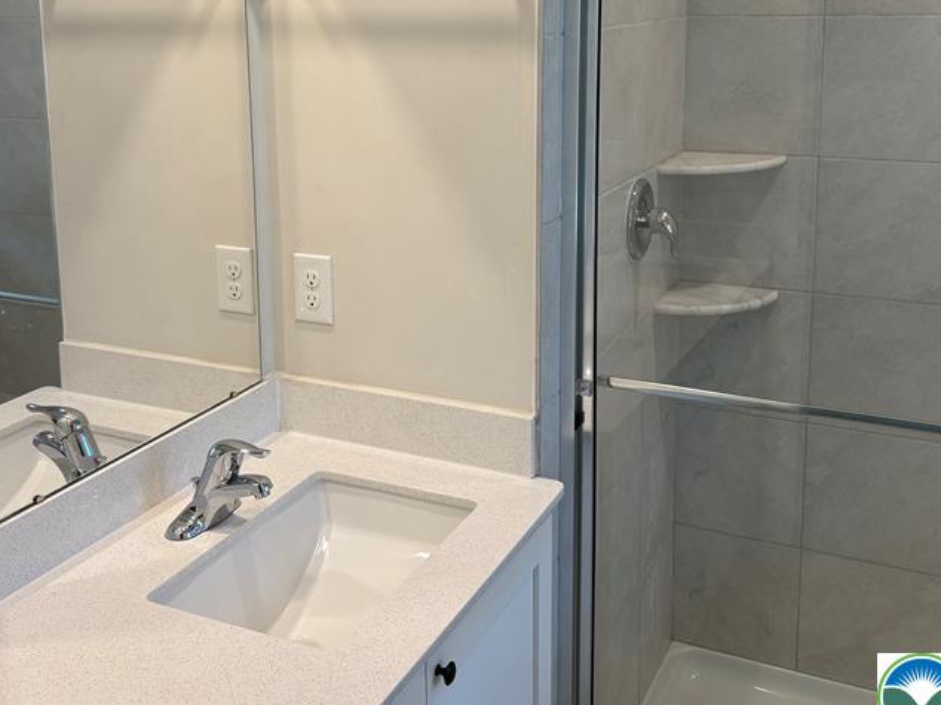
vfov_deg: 33.7
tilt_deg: -9.9
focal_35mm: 42
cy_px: 183
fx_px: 1141
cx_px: 420
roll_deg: +1.7
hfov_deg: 44.7
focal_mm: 5.96
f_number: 1.6
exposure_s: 1/120
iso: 64
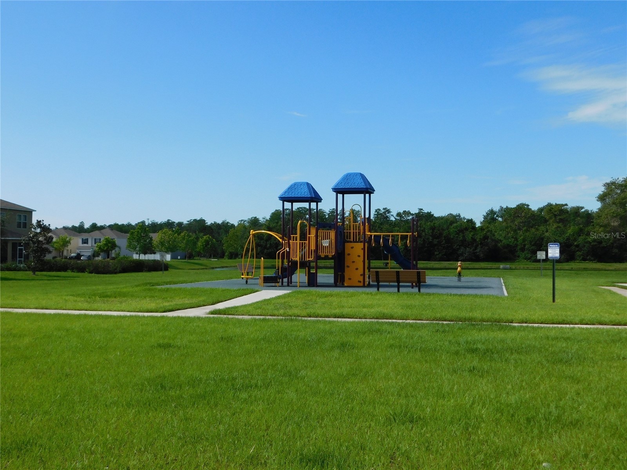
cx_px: 314
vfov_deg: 39.7
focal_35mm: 36
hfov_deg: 51.4
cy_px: 235
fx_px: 652
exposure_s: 1/400
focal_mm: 6.3
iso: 125
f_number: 7
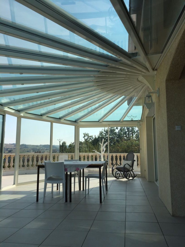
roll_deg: +0.3
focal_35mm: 29
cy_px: 124
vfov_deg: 61.7
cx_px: 92
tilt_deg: +7.8
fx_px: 207
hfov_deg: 48.2
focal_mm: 4.15
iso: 32
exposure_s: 1/2198
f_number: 2.2
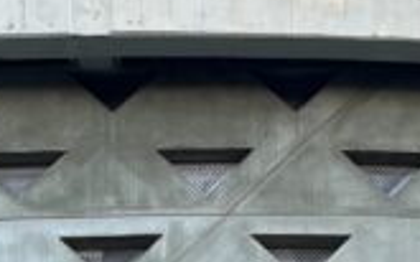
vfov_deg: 8.1
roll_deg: +3.7
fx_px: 1831
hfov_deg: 13.0
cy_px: -20
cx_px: 328
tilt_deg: +34.5
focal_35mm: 160
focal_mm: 5.7
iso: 40
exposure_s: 1/100
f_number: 1.5
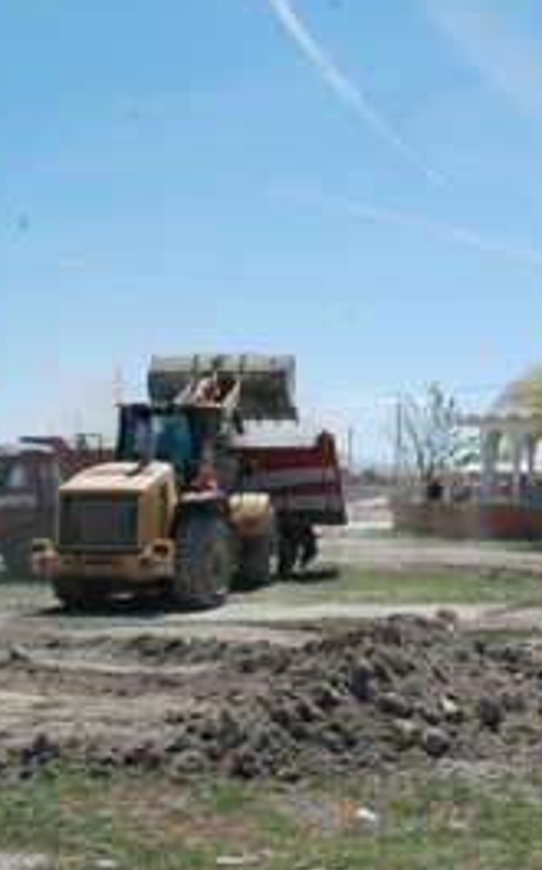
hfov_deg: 22.2
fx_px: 1351
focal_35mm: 57
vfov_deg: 35.7
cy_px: 401
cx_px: 480
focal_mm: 22
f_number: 16
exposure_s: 1/1000
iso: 1600
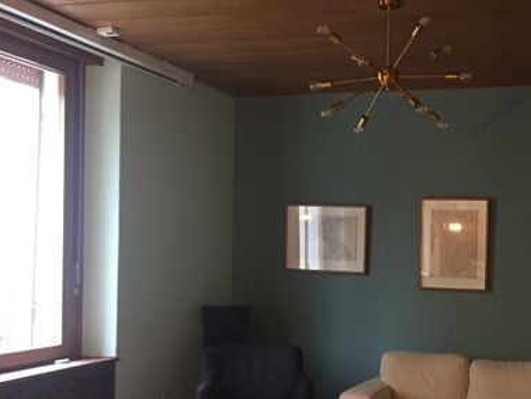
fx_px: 706
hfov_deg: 40.3
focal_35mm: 46
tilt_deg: -2.0
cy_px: 270
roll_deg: -1.8
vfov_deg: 31.3
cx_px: 384
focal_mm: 4.15
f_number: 2.2
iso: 250
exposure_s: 1/25
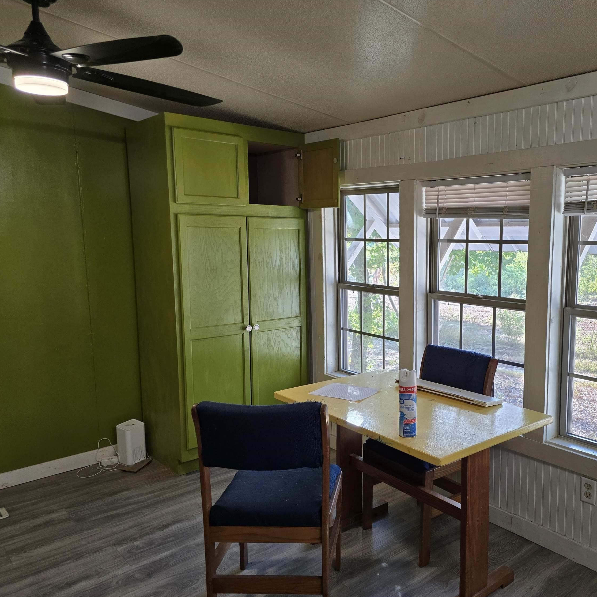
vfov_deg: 57.3
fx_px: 546
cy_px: 300
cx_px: 401
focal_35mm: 28
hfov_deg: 56.0
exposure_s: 1/120
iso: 125
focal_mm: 6.3
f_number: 1.7
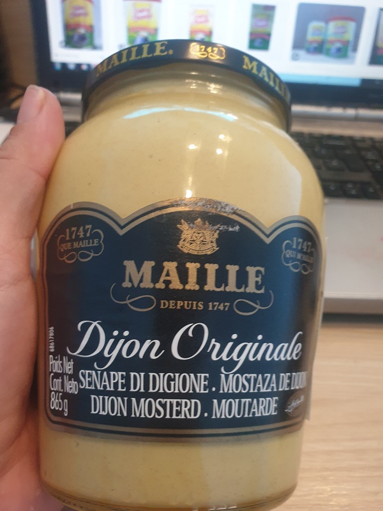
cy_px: 256
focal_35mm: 26
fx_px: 384
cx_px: 192
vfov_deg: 67.3
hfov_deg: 53.1
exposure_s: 1/20
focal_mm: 4.3
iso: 320
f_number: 2.4
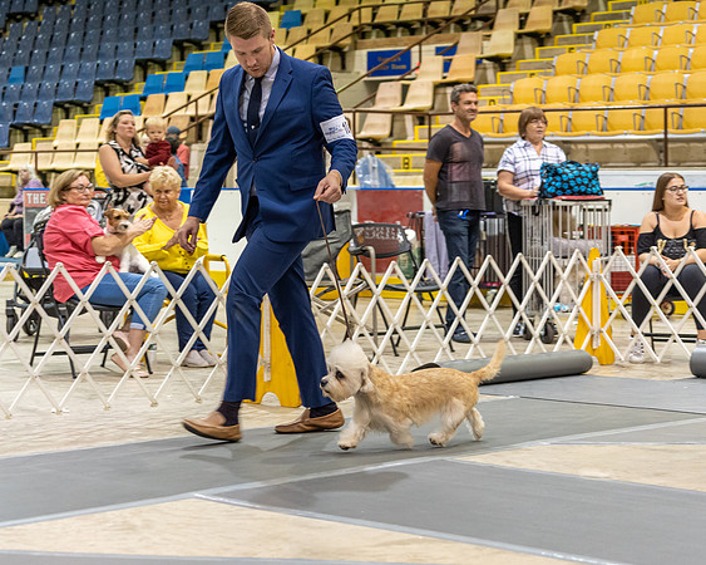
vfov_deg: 17.7
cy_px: 282
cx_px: 353
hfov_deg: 22.1
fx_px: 1811
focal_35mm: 87
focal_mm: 77
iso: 3200
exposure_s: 1/200
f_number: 4
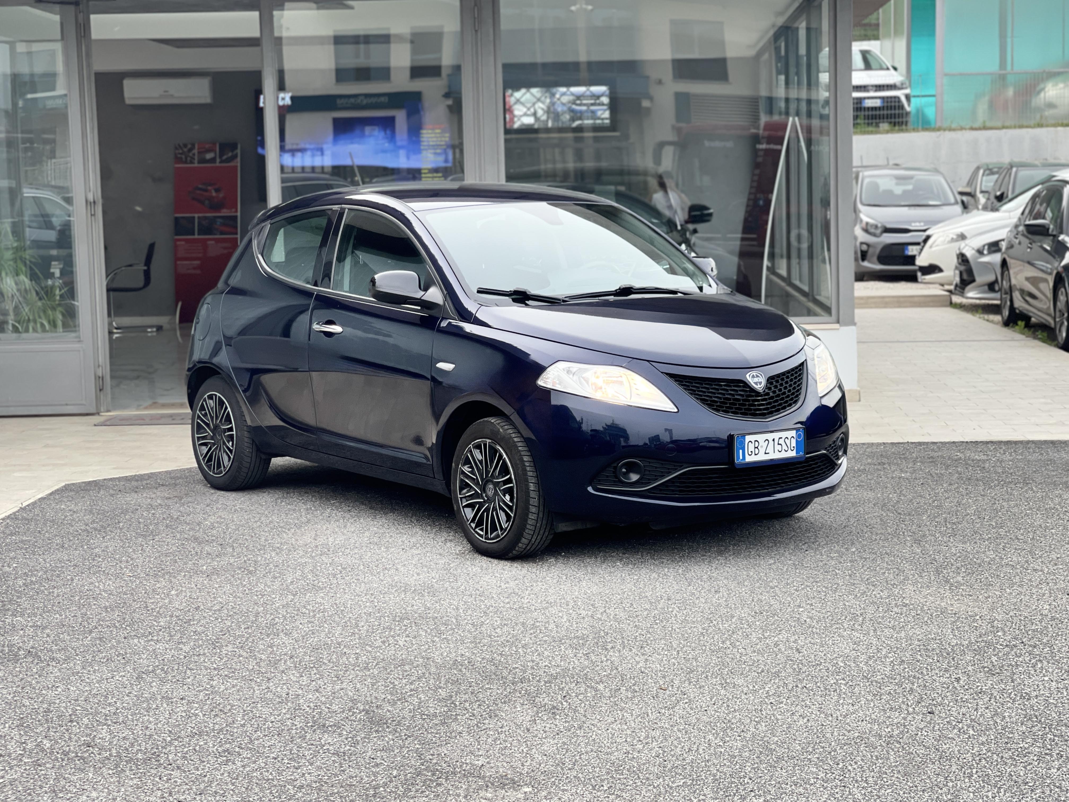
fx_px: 1976
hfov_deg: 30.3
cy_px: 401
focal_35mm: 64
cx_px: 534
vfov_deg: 22.9
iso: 50
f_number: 2.2
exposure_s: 1/121
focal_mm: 7.5
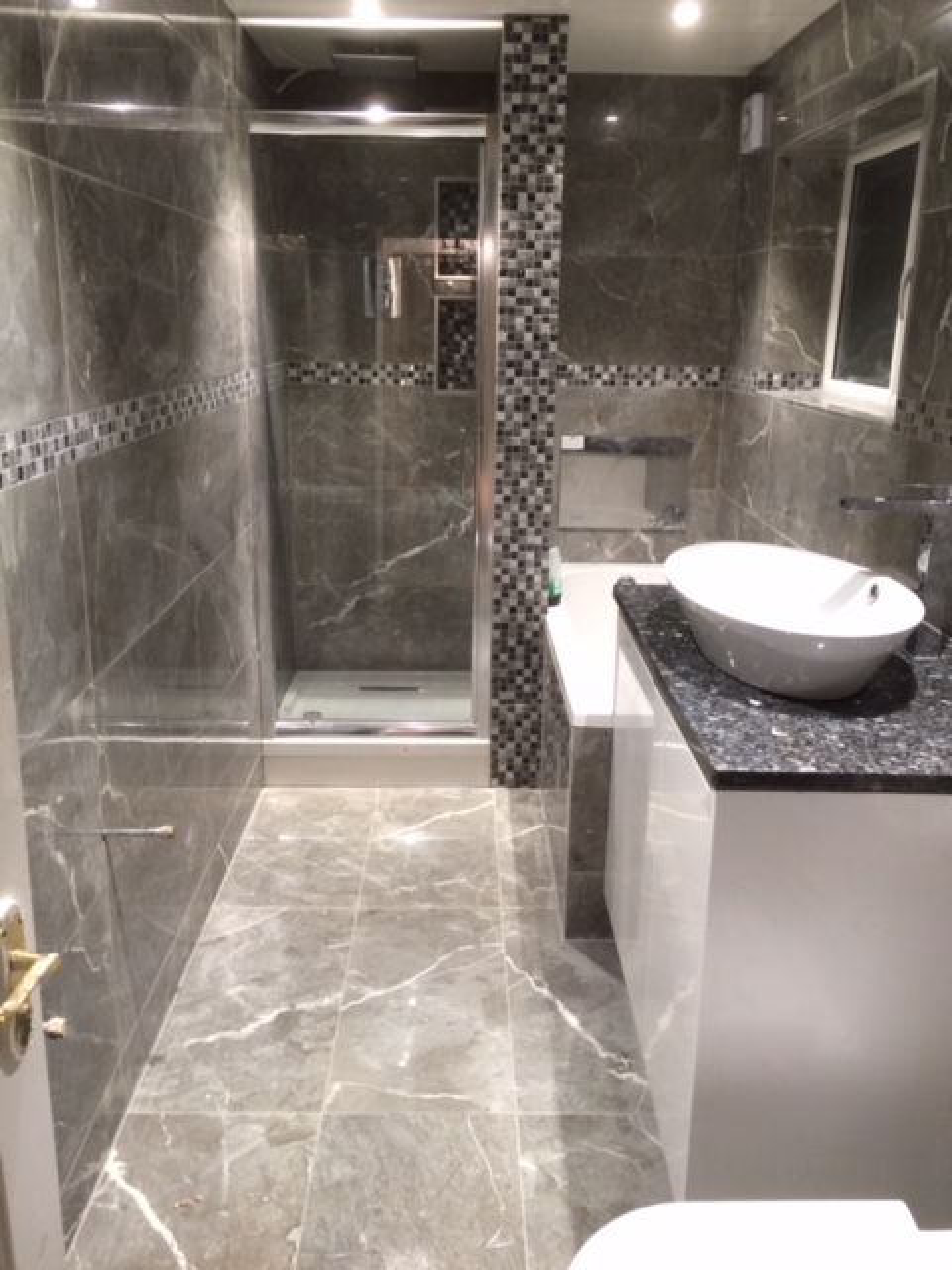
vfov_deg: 61.7
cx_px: 476
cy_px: 635
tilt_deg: -17.6
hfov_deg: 48.2
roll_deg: +0.2
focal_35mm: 29
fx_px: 1063
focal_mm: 4.15
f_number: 2.2
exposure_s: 1/33
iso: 160
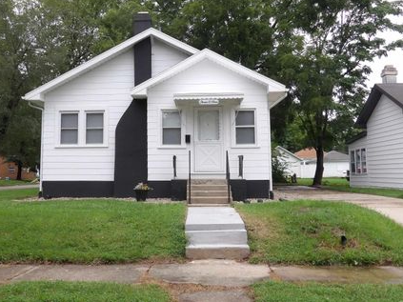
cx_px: 172
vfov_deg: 36.7
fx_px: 454
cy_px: 127
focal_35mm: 39
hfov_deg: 47.7
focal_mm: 5.9
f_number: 3.6
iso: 100
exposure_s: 1/338
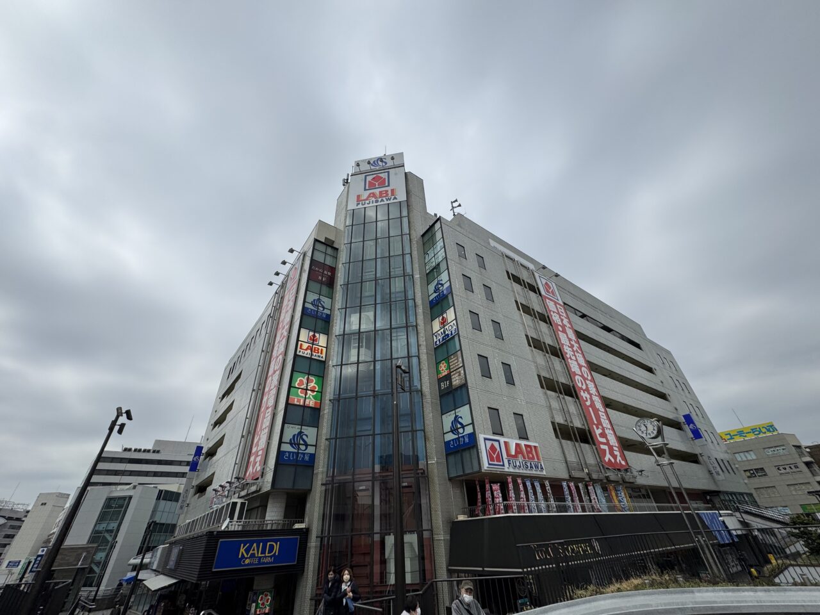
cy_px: 308
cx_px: 410
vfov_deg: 85.7
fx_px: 332
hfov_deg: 102.1
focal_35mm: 14
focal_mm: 2.22
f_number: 2.2
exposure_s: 1/2770
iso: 50
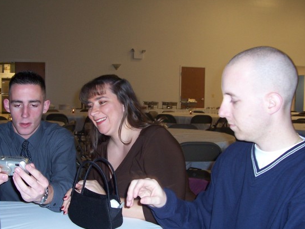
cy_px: 123
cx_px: 128
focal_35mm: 40
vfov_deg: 35.9
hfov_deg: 46.6
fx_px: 352
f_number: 2.7
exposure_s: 1/60
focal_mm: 5.6
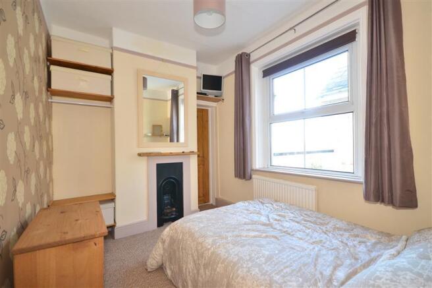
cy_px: 144
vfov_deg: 72.0
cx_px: 216
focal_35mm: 16
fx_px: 198
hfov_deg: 95.0
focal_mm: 11
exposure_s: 1/15
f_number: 5
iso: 200
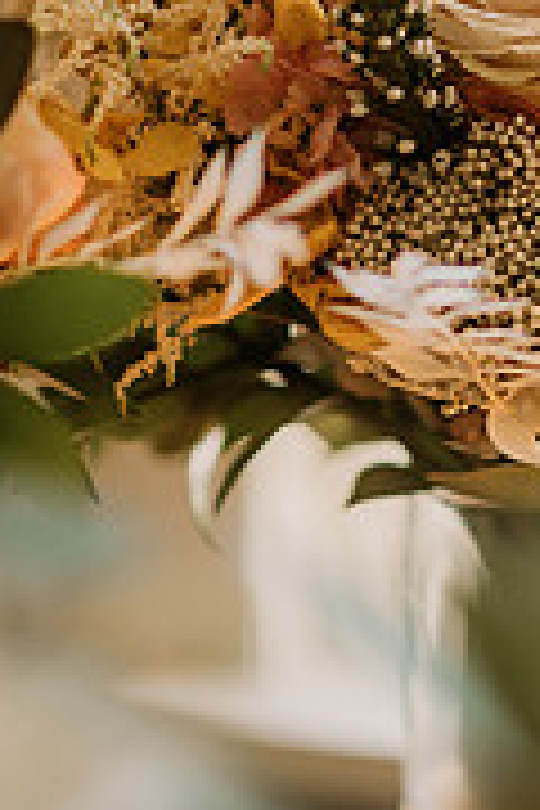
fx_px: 4770
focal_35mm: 212
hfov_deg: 6.5
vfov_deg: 9.6
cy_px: 32
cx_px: 583
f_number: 2
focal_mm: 85
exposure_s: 1/200
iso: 160
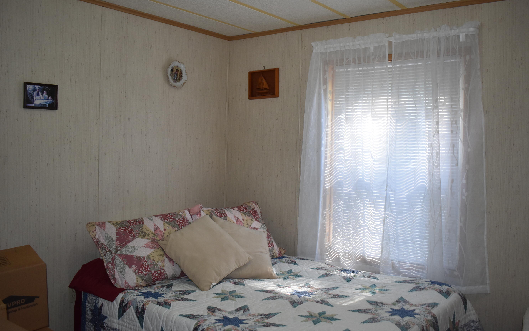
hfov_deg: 58.9
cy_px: 158
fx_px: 469
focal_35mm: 33
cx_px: 264
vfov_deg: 38.8
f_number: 4.5
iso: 800
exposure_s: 1/200
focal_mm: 21
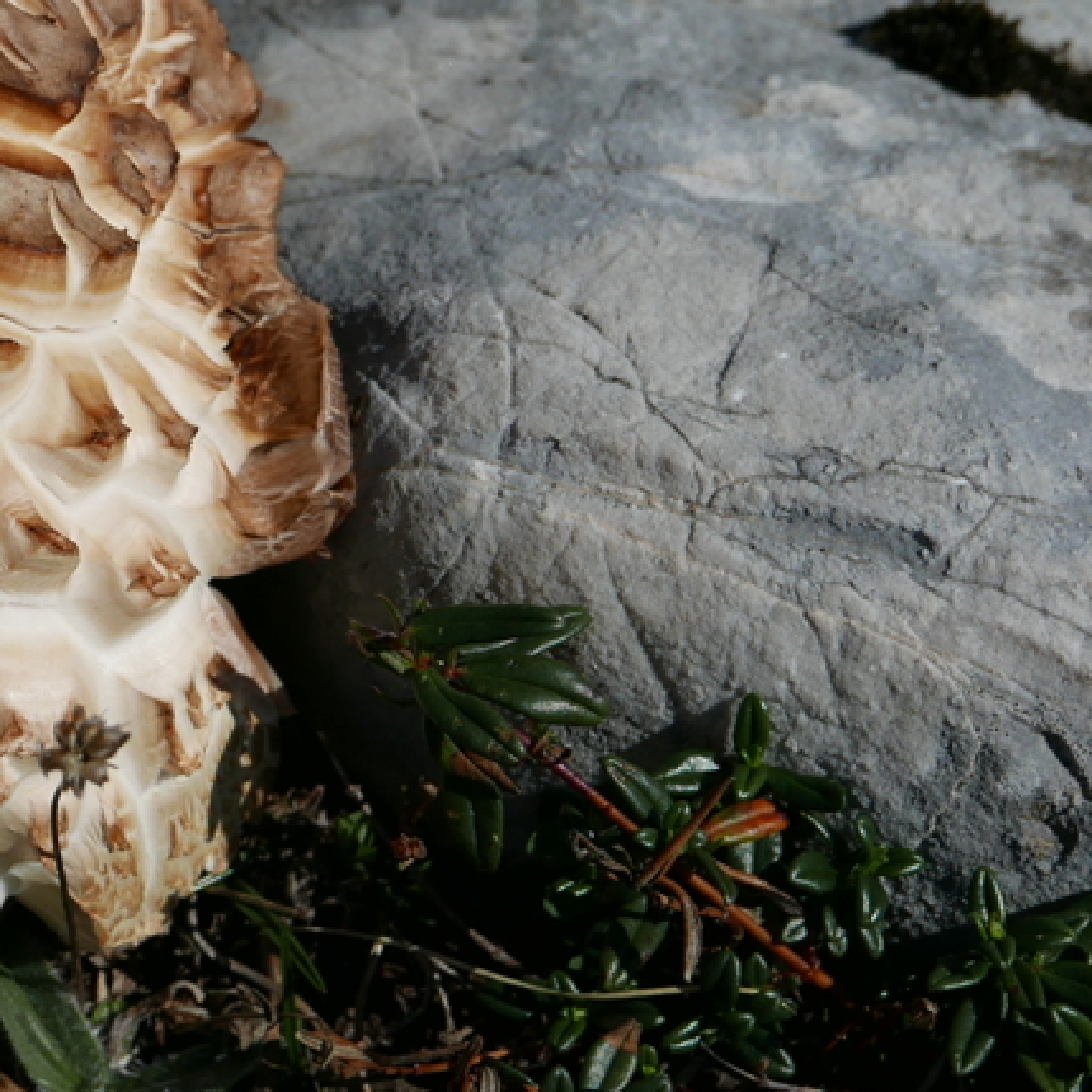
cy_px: 490
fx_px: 4390
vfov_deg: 14.2
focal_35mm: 123
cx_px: -85
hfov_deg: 13.9
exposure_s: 1/2500
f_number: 5.6
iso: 200
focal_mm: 23.6
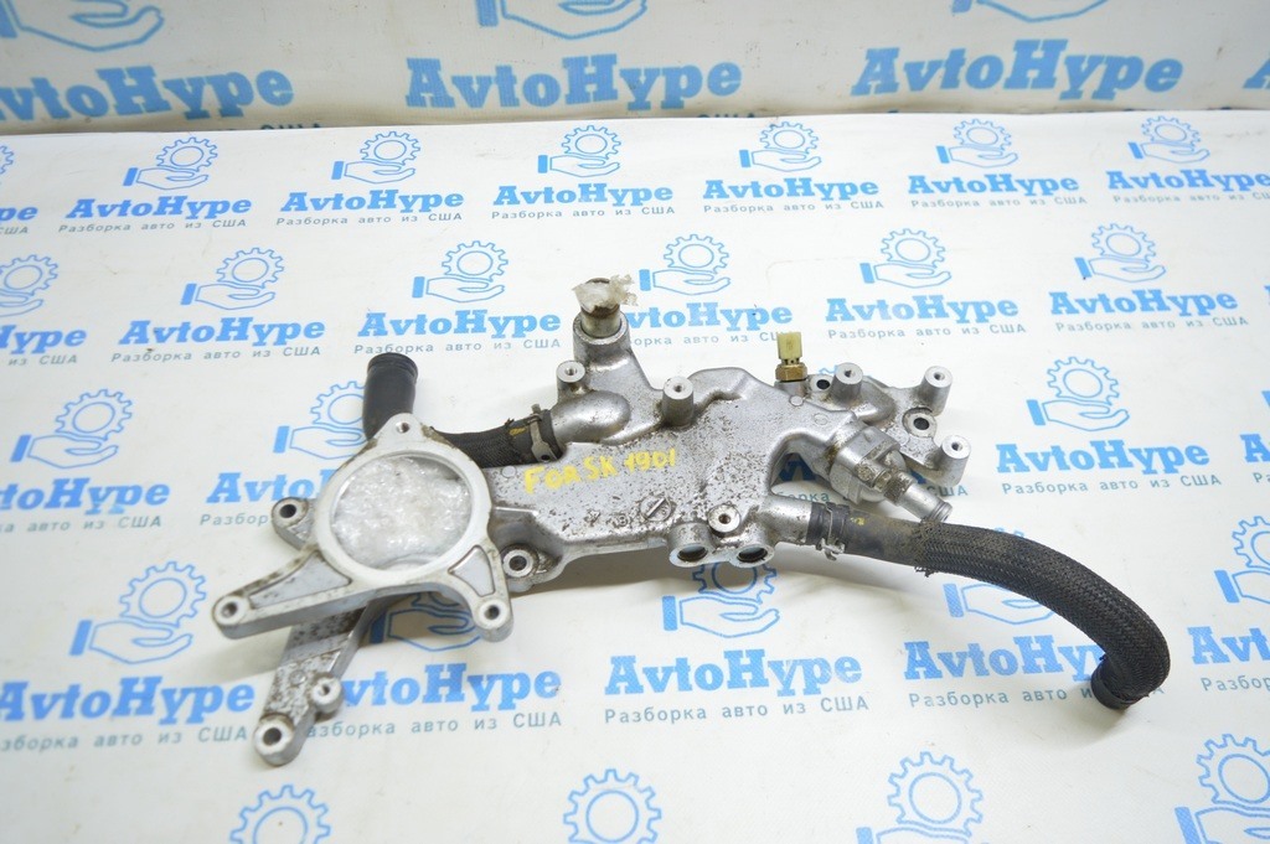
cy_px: 422
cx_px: 635
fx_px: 1057
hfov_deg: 62.0
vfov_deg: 43.5
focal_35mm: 30
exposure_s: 1/40
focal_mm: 20
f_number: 3.5
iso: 400
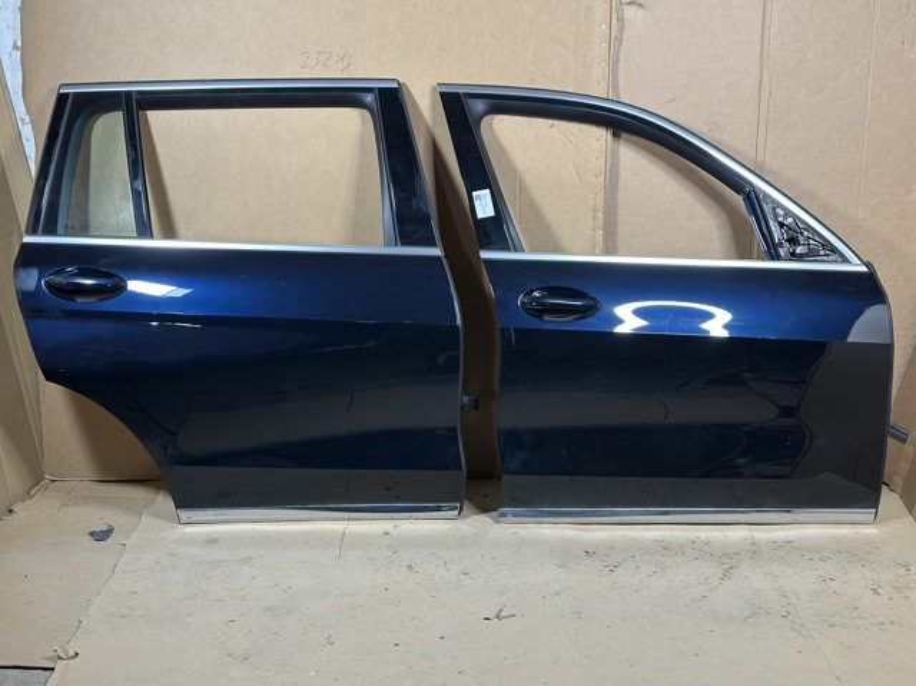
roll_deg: +0.0
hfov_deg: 39.7
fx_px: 1269
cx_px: 458
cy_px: 343
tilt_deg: -14.8
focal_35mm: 48
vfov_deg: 30.2
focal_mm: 6.86
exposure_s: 1/50
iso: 250
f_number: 1.78
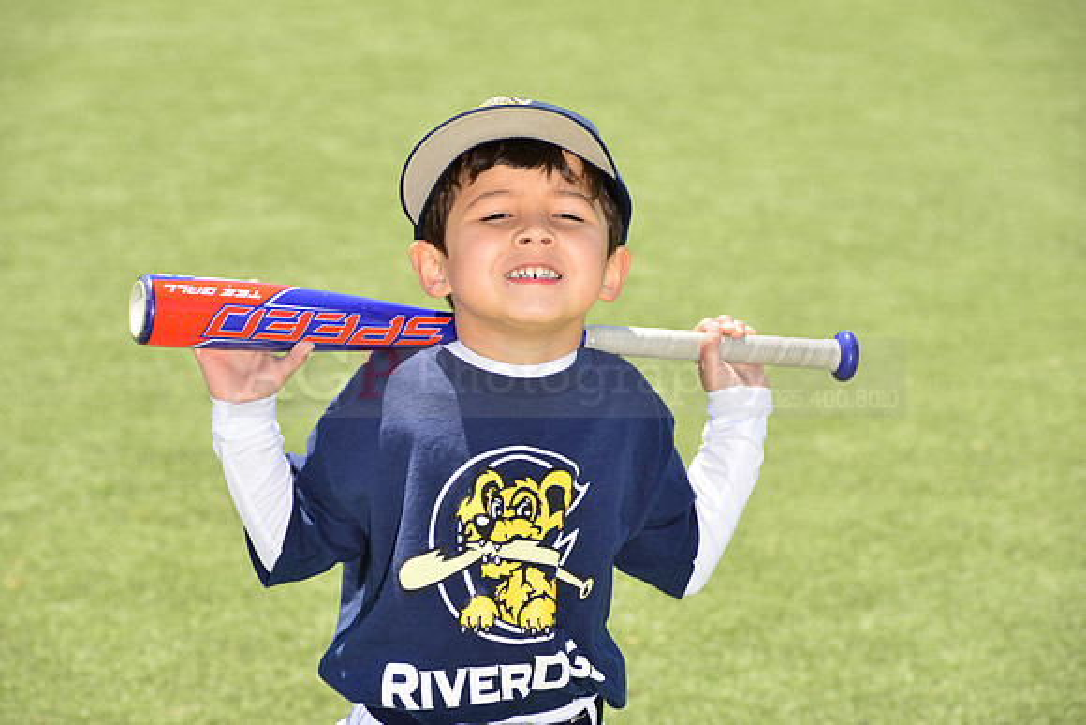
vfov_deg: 8.6
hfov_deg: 12.8
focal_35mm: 160
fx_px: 4828
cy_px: 362
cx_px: 543
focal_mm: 160
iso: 250
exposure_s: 1/250
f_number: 11
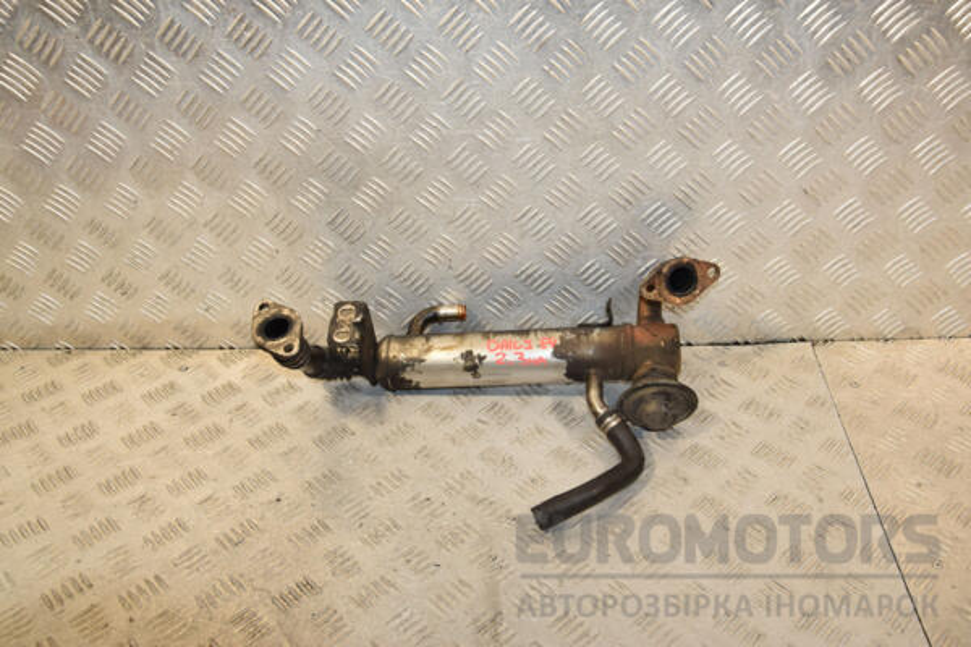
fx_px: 971
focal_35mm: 36
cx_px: 486
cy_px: 324
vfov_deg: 36.9
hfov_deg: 53.1
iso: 800
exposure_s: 1/200
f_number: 6.3
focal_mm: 24
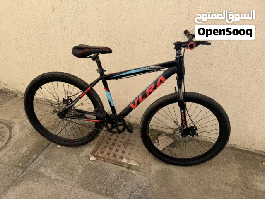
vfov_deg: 56.8
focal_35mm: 24
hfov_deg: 71.6
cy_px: 100
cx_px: 132
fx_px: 184
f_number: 1.78
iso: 80
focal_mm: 6.76
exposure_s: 1/3425
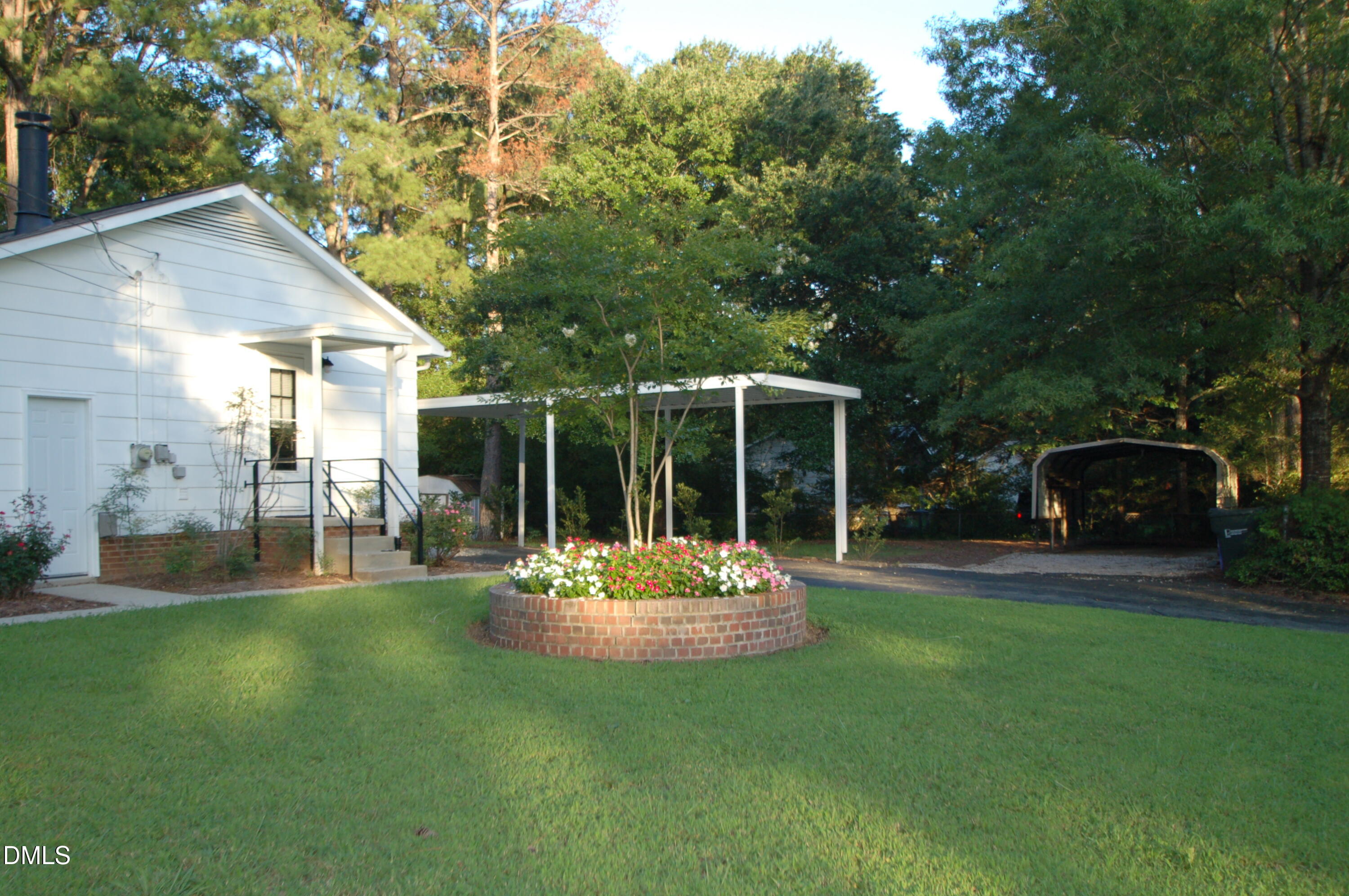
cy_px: 448
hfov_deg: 62.0
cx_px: 674
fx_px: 1123
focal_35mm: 30
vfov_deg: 43.5
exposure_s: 1/250
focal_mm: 20
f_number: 4.5
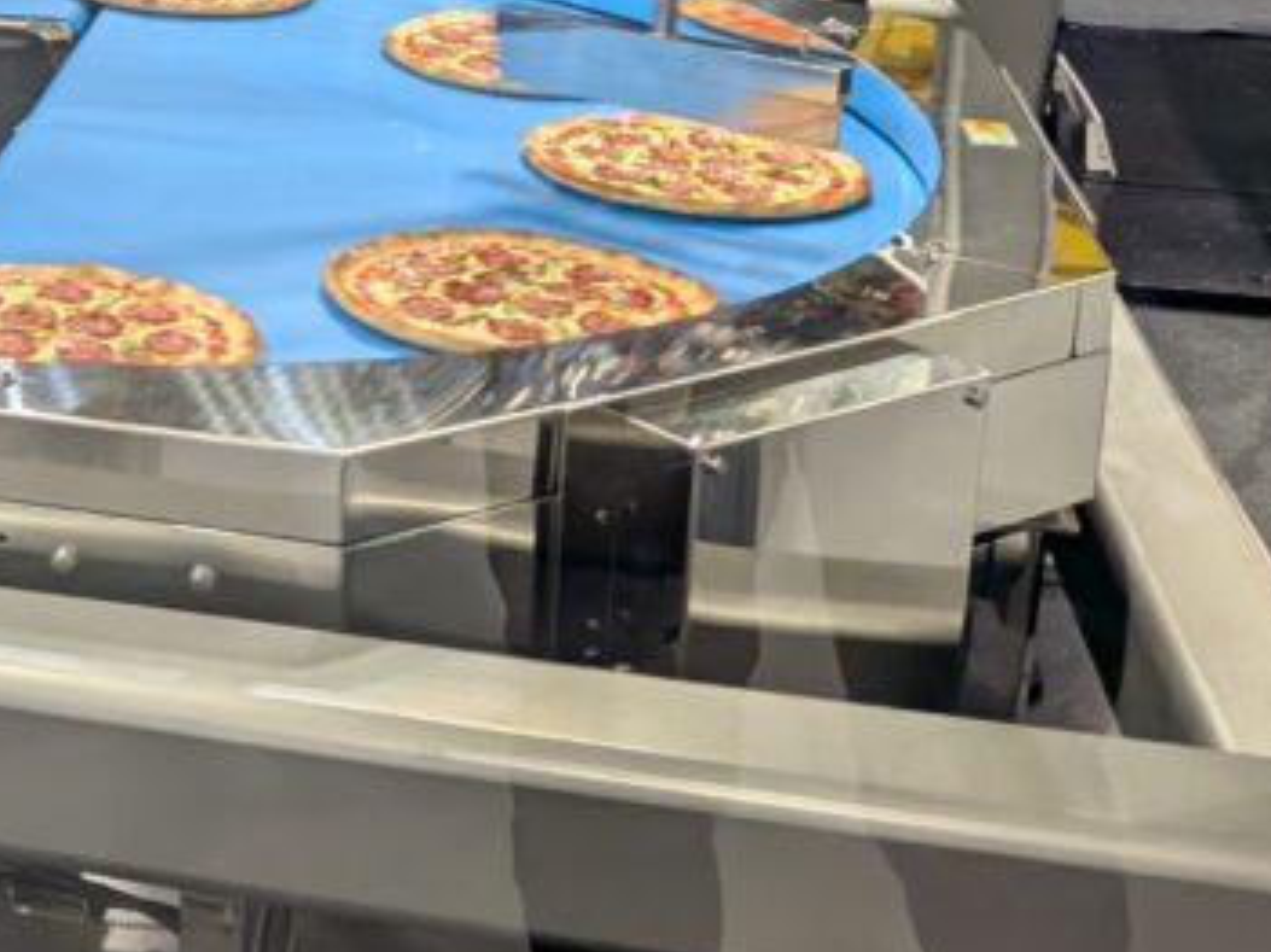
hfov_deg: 25.0
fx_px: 2569
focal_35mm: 70
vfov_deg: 20.3
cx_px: -268
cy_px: -18
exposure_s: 1/120
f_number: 1.7
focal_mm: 4.53
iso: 277
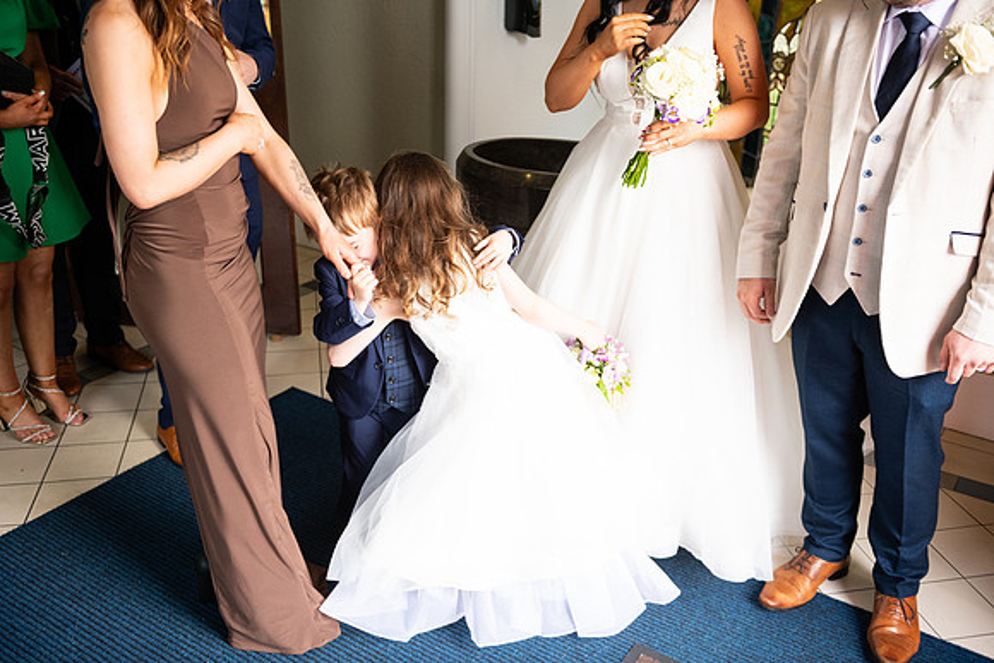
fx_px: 967
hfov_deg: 54.4
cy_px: 332
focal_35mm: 35
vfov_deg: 37.9
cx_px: 497
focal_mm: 35
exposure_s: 1/160
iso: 640
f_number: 3.5
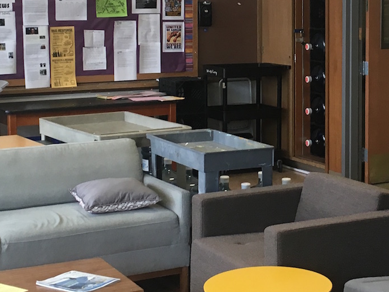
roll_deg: +0.3
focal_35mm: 84
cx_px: 291
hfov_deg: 23.1
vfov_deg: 17.5
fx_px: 944
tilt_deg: -4.3
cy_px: 72
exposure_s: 1/30
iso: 64
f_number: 2.2
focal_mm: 4.15
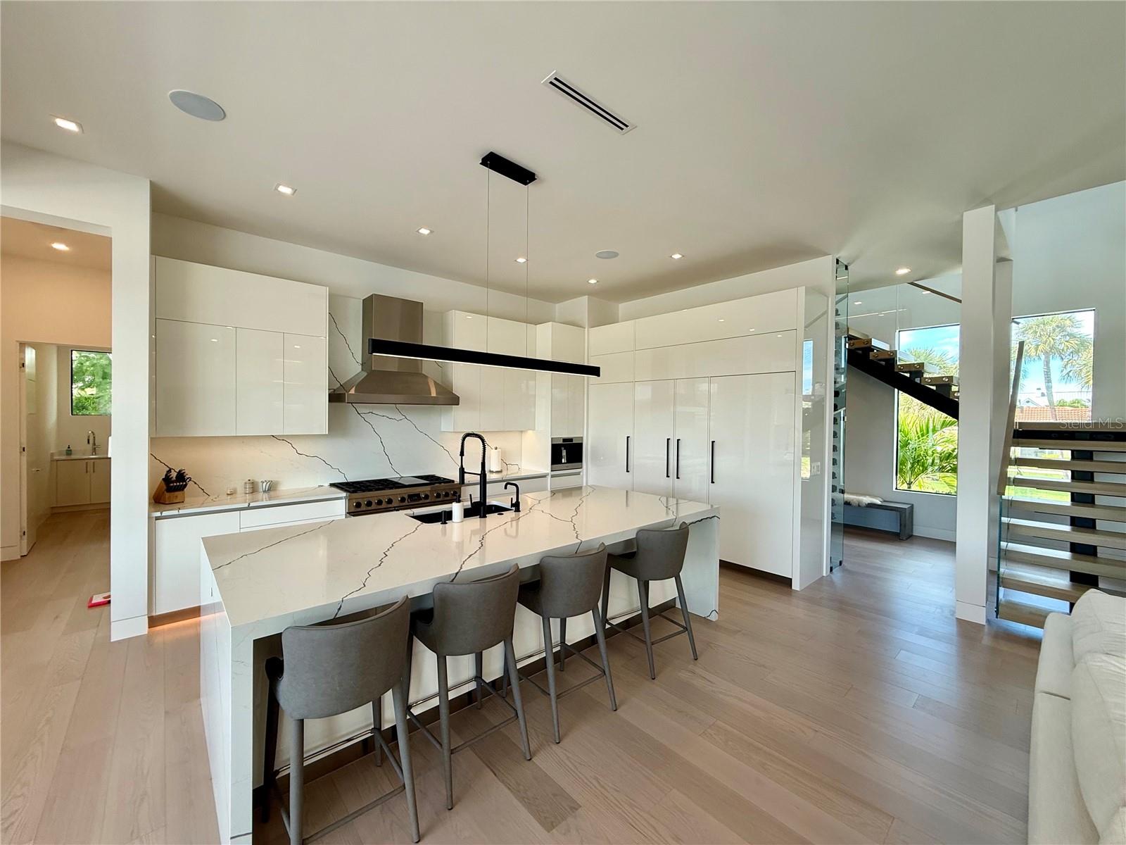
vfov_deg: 85.7
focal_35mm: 14
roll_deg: -1.0
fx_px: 455
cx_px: 563
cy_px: 422
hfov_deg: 102.1
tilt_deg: -0.4
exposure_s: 1/120
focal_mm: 2.22
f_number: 2.2
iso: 80
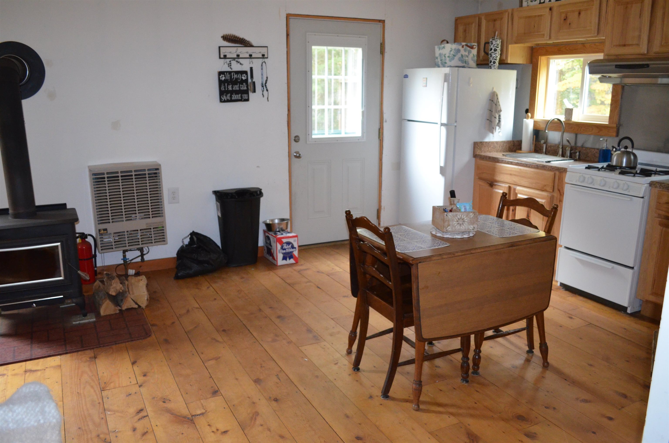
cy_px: 222
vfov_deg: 43.4
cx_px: 334
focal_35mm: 30
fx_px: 556
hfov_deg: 62.0
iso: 2500
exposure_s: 1/60
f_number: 3.8
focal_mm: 20
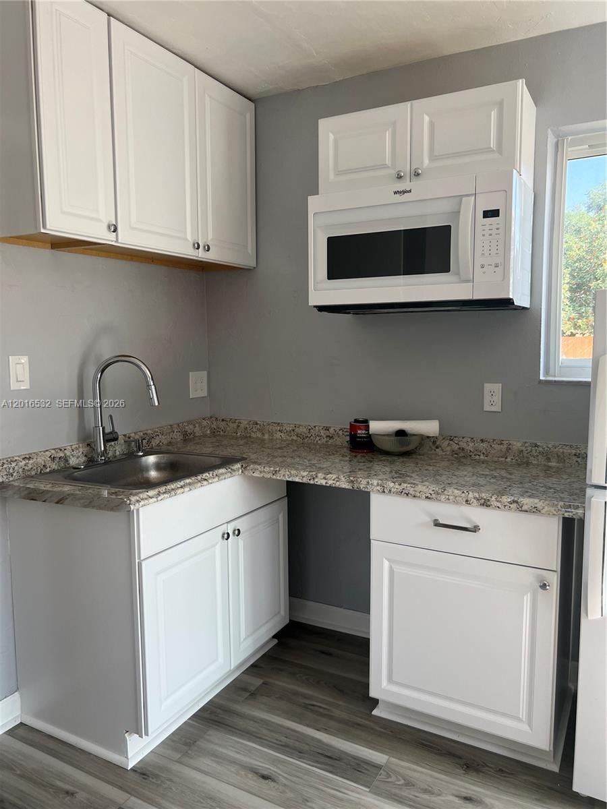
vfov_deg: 67.3
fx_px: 608
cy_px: 404
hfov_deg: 53.1
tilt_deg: -5.8
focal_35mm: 26
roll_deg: -0.3
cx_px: 304
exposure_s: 1/270
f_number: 1.5
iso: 50
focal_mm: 5.7
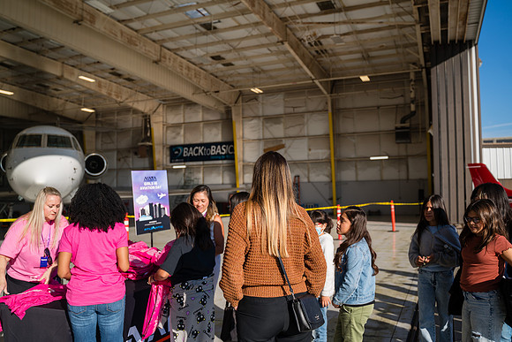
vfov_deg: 41.1
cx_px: 256
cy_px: 171
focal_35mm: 32
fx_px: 455
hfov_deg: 58.7
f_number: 3.2
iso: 100
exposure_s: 1/1600
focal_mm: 32
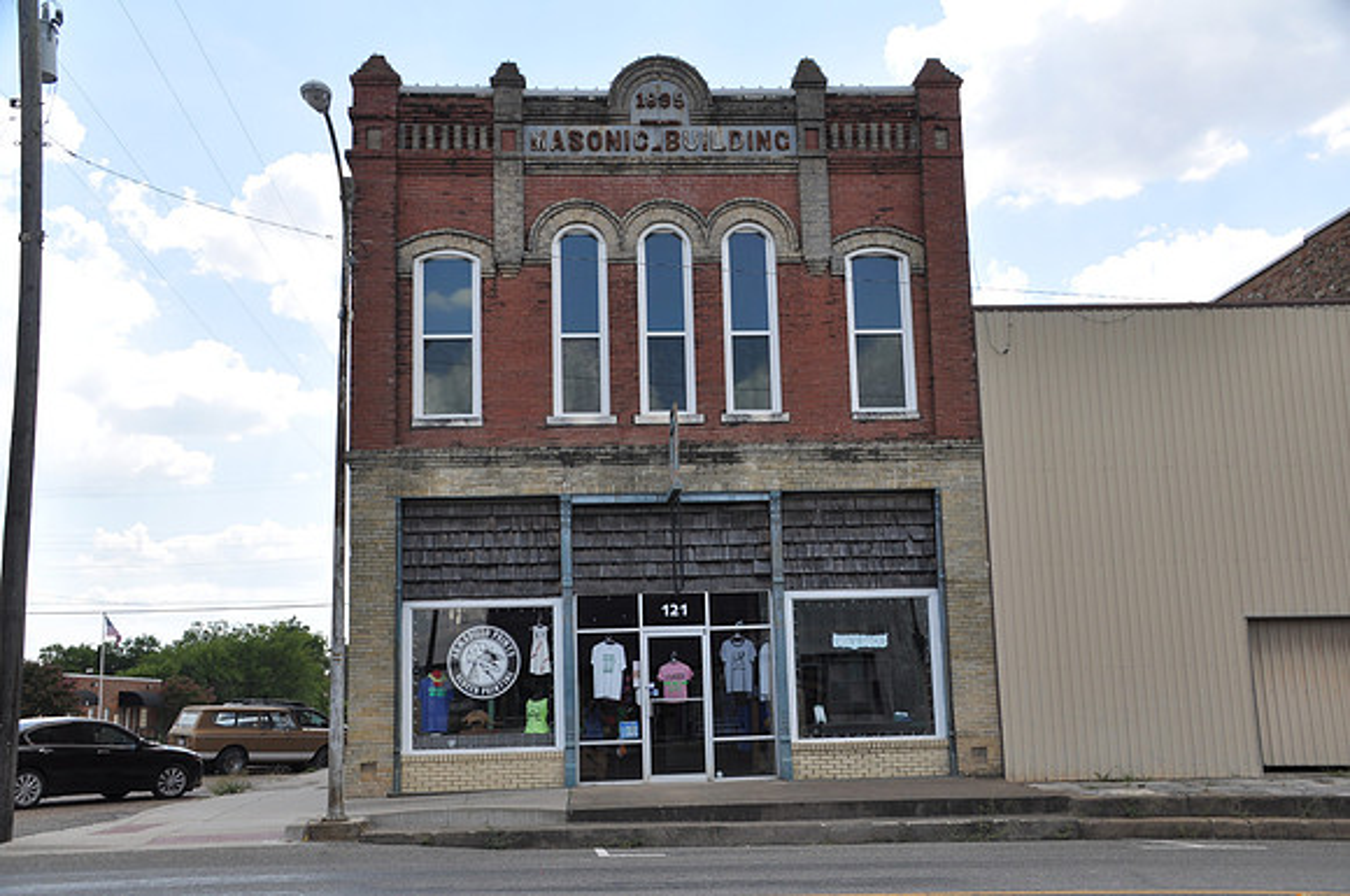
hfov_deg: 49.6
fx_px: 1460
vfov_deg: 34.1
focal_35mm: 39
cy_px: 448
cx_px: 675
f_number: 8
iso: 200
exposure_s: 1/250
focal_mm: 26
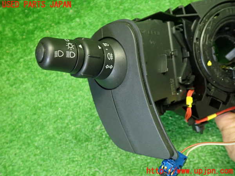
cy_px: 88
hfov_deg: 60.0
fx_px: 204
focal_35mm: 30
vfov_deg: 46.8
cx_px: 118
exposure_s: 1/30
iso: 320
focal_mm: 5.4
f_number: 2.3
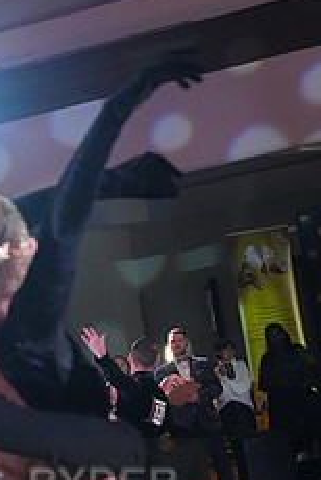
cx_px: -76
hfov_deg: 6.4
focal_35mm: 214
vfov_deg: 9.5
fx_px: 2853
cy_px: 509
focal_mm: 85
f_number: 6.3
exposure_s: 1/400
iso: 10000
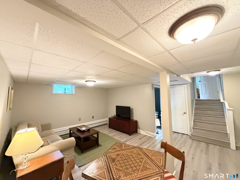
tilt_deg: +3.8
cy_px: 90
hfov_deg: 102.1
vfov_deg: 85.7
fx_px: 97
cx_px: 120
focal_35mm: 14
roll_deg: +0.9
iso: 1250
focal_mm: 2.22
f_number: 2.2
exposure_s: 1/40
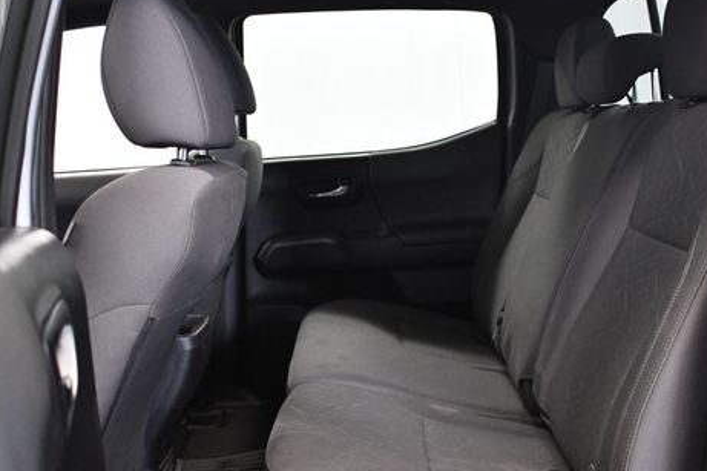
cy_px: 258
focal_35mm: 43
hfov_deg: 45.4
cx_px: 380
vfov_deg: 31.1
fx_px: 844
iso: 3600
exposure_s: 1/60
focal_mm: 21
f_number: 3.8
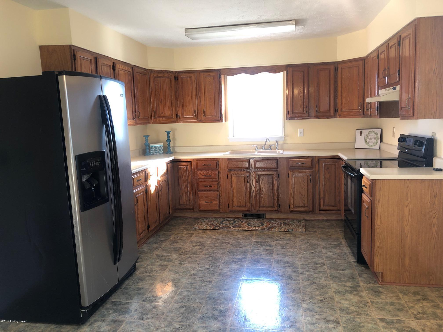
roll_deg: +2.5
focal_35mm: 28
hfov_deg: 63.4
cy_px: 166
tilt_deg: -6.9
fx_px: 358
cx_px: 222
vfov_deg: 49.7
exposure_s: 1/17
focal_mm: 4
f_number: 1.8
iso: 40
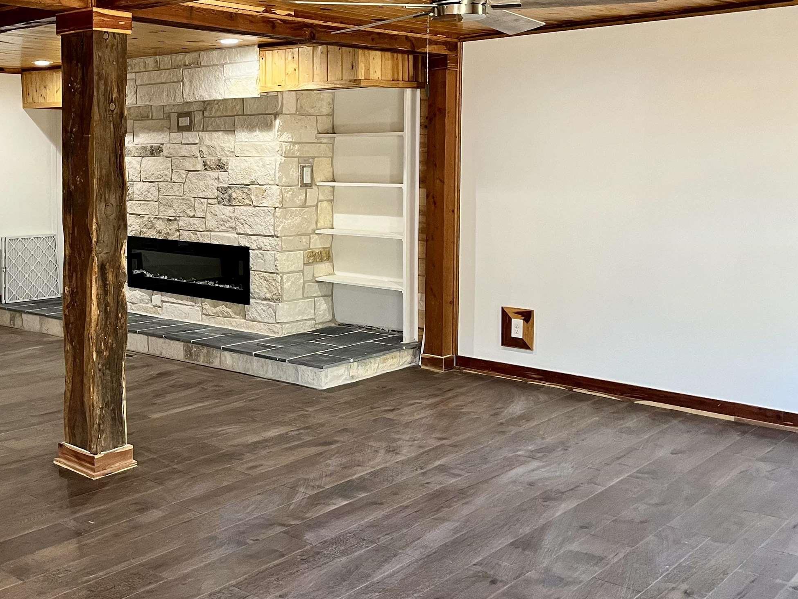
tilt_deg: -2.0
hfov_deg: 44.4
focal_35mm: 41
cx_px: 209
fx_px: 945
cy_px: 185
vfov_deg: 34.7
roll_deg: +0.1
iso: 160
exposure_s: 1/60
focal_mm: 5.1
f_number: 1.6
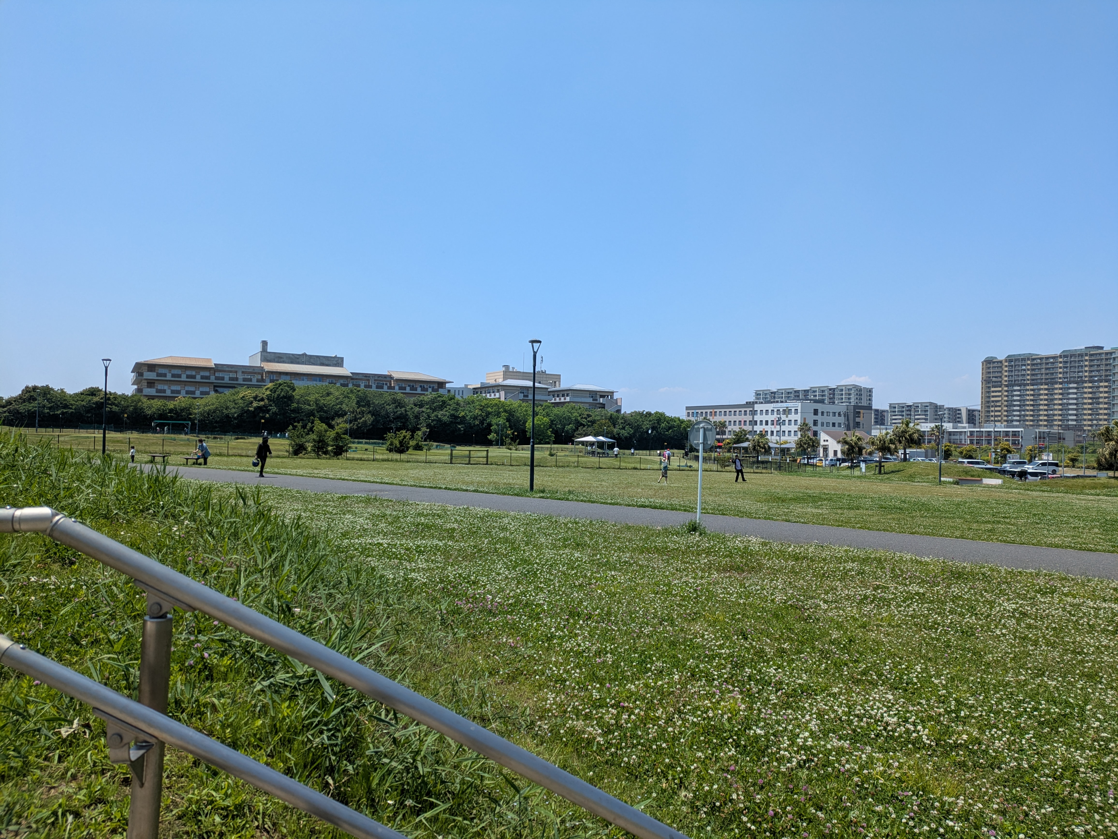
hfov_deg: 69.4
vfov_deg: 54.9
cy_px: 420
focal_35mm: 25
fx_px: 808
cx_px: 559
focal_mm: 5.43
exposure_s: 1/2222
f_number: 1.89
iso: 48
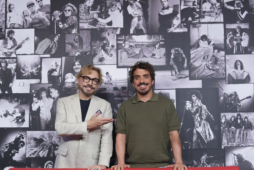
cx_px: 119
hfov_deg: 43.6
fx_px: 317
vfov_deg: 29.9
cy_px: 92
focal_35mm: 45
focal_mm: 26.6
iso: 2500
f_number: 4
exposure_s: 1/200
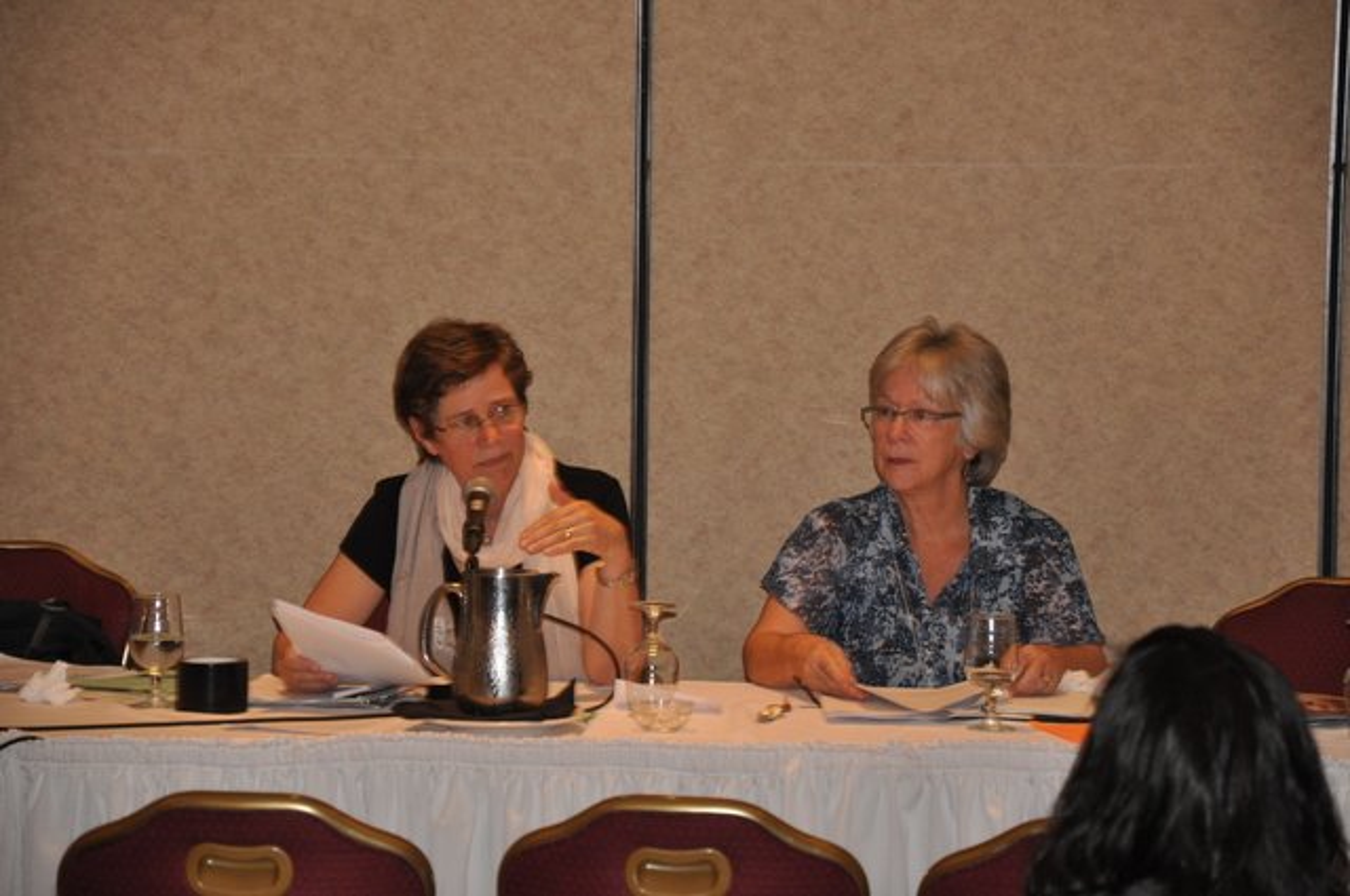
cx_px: 675
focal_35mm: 158
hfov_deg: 13.1
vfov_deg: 8.7
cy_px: 448
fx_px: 5899
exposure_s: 1/60
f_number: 5.6
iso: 800
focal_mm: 105
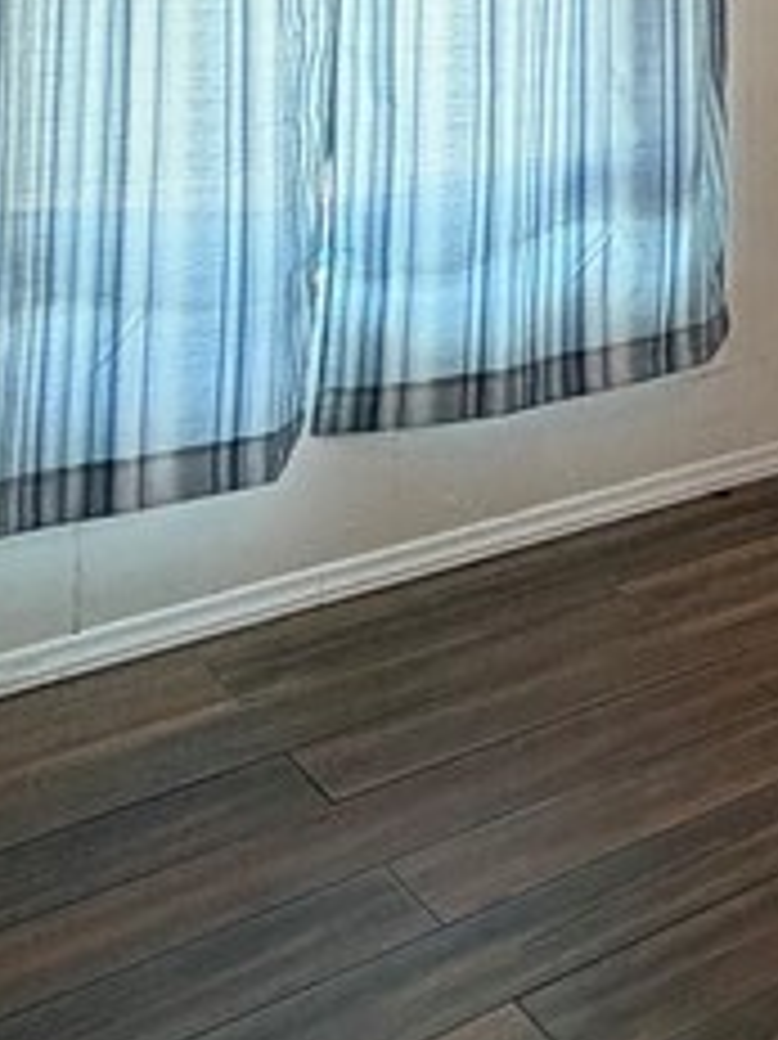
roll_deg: -0.9
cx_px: 1534
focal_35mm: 62
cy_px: -185
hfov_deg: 17.4
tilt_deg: -0.1
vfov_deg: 27.7
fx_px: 1860
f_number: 2.2
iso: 200
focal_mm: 2.22
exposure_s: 1/60
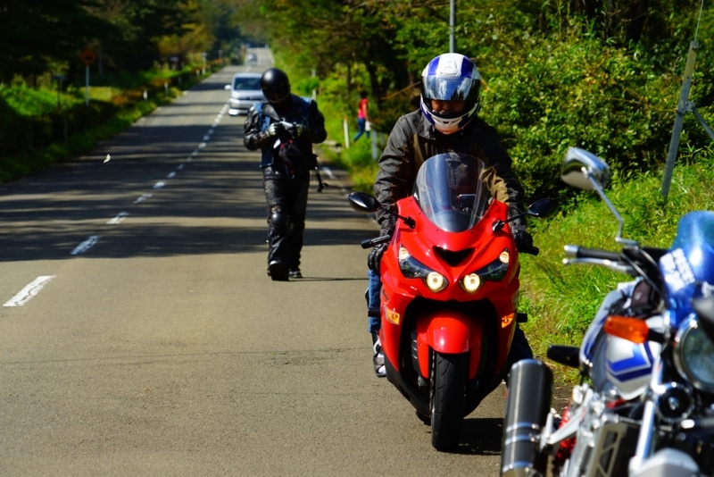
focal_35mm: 163
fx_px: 3234
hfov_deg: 12.6
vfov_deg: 8.4
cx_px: 357
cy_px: 238
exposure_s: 1/250
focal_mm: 163
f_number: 8
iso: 100
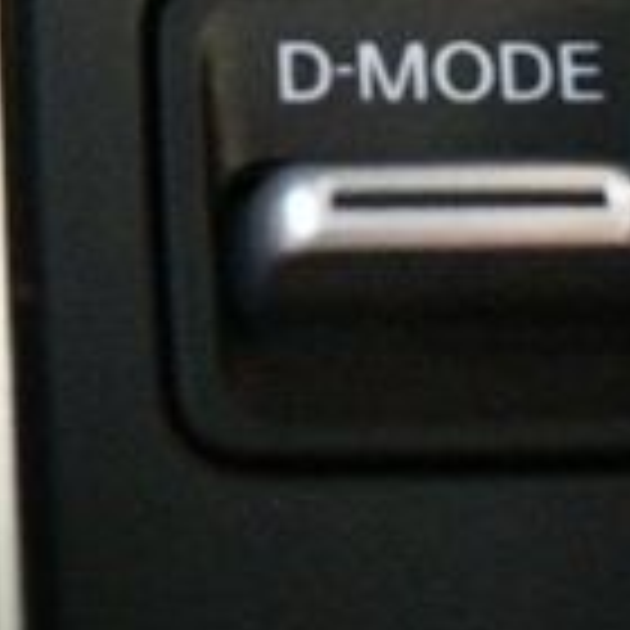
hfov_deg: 10.5
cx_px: 423
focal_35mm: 167
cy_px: 162
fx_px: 3439
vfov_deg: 10.4
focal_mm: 29
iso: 11400
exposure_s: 1/60
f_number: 4.5
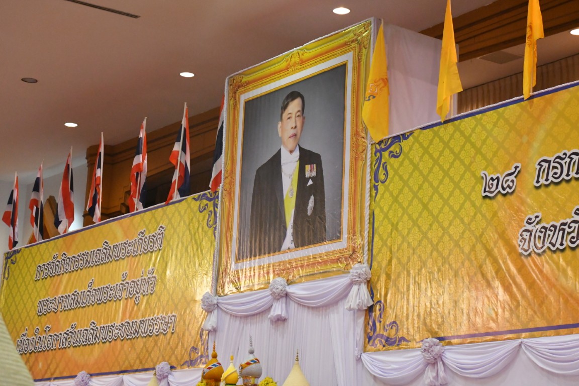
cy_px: 193
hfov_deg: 26.0
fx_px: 1254
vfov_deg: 17.5
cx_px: 290
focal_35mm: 78
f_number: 9
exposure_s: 1/320
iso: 6400
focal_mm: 52
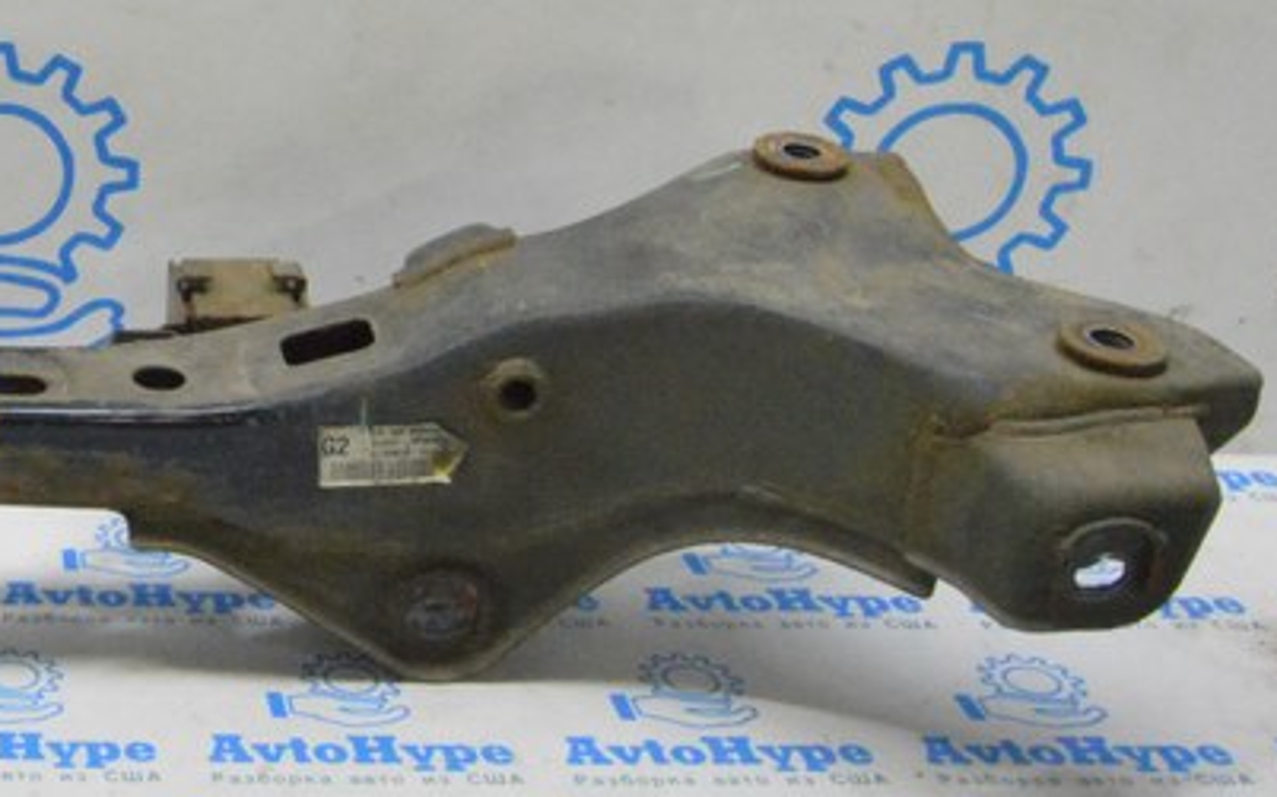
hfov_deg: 26.6
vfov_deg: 18.2
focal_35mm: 70
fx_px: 2435
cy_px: 33
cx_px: -184
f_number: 20
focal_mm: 18
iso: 6400
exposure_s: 1/20
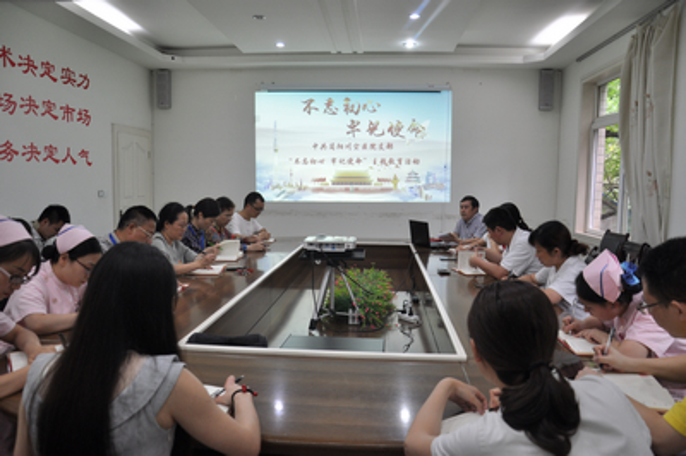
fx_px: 514
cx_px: 343
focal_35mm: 27
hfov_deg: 67.4
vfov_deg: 47.9
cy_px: 228
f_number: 3.5
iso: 500
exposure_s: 1/30
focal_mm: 18
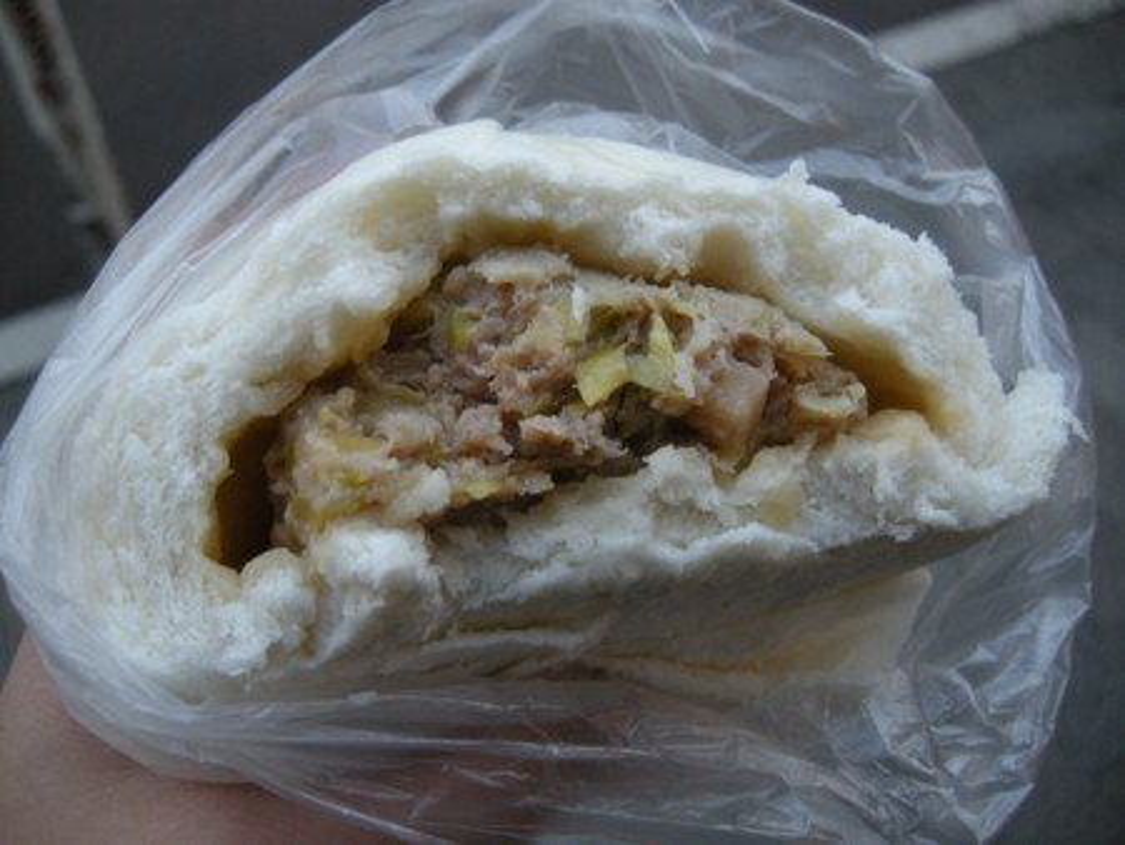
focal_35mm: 35
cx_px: 562
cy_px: 422
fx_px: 1138
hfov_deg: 52.6
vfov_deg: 40.7
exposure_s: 1/70.4
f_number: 2.7
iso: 205
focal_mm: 7.5
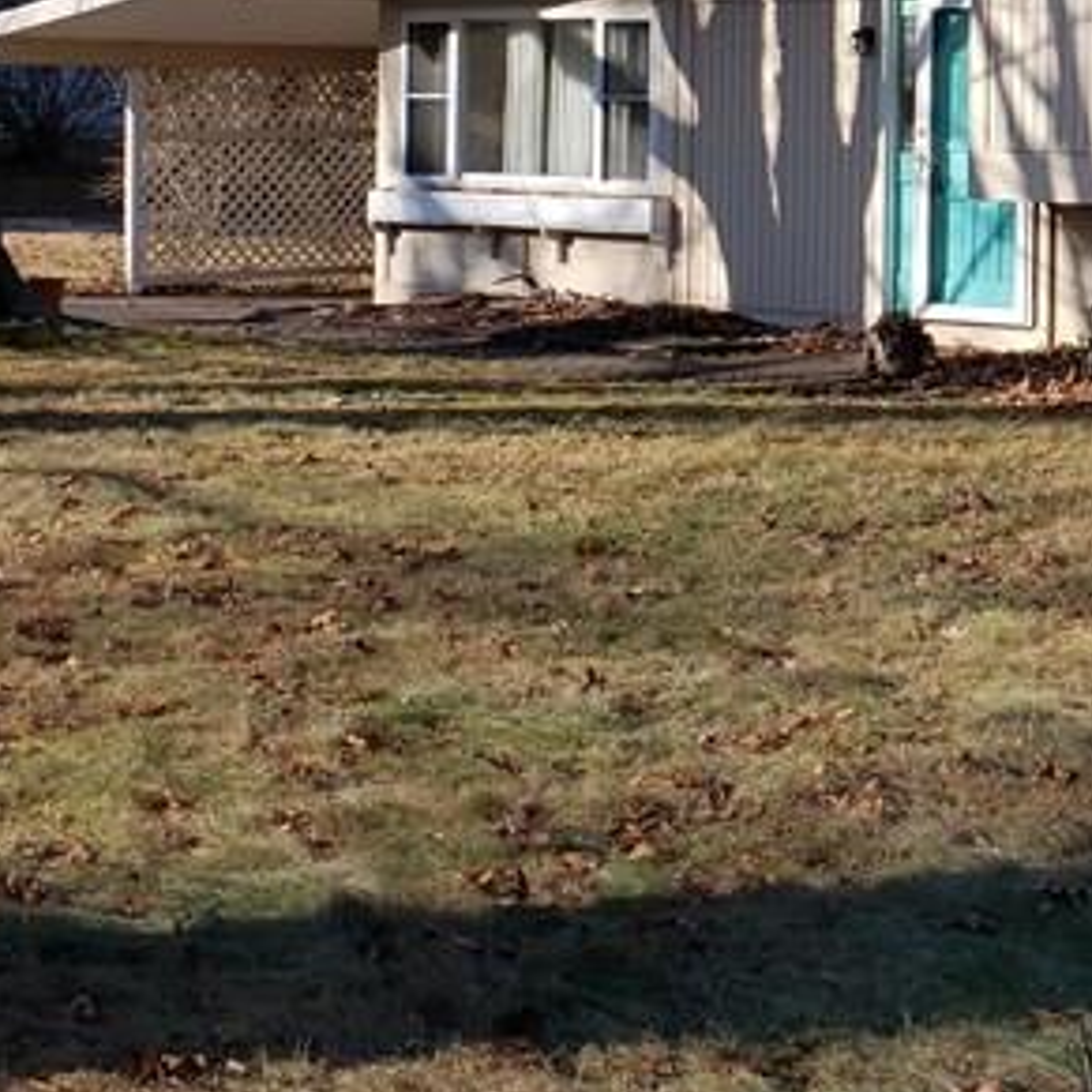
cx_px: 1242
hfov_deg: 20.3
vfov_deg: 20.7
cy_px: -8
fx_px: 2891
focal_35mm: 81
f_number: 2.4
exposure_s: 1/845
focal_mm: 4.3
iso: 50
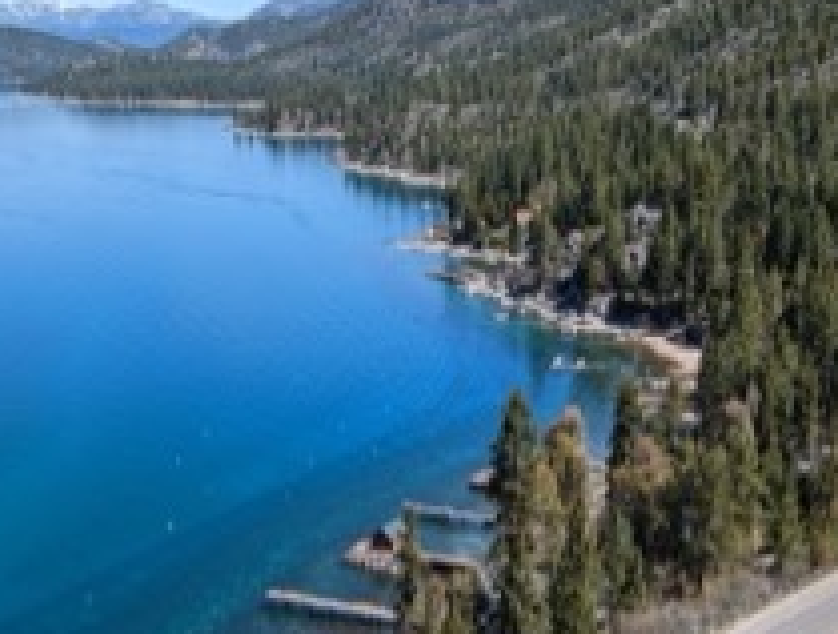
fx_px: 1335
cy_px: 520
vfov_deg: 26.1
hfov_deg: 34.8
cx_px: 381
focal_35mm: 55
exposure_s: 1/1770
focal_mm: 6.81
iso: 44
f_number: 1.85
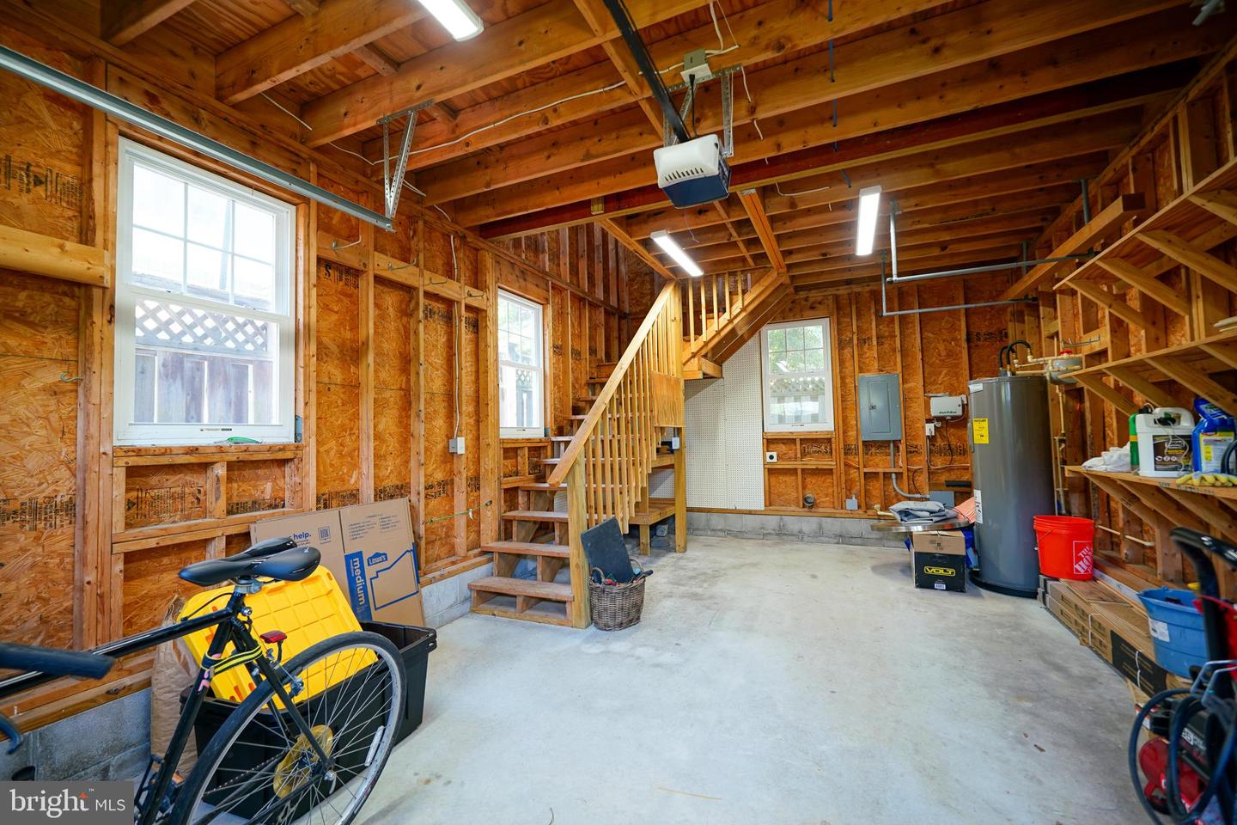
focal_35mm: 15
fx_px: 515
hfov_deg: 100.4
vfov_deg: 77.3
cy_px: 412
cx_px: 618
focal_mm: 10
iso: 200
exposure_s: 1/30
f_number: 2.8
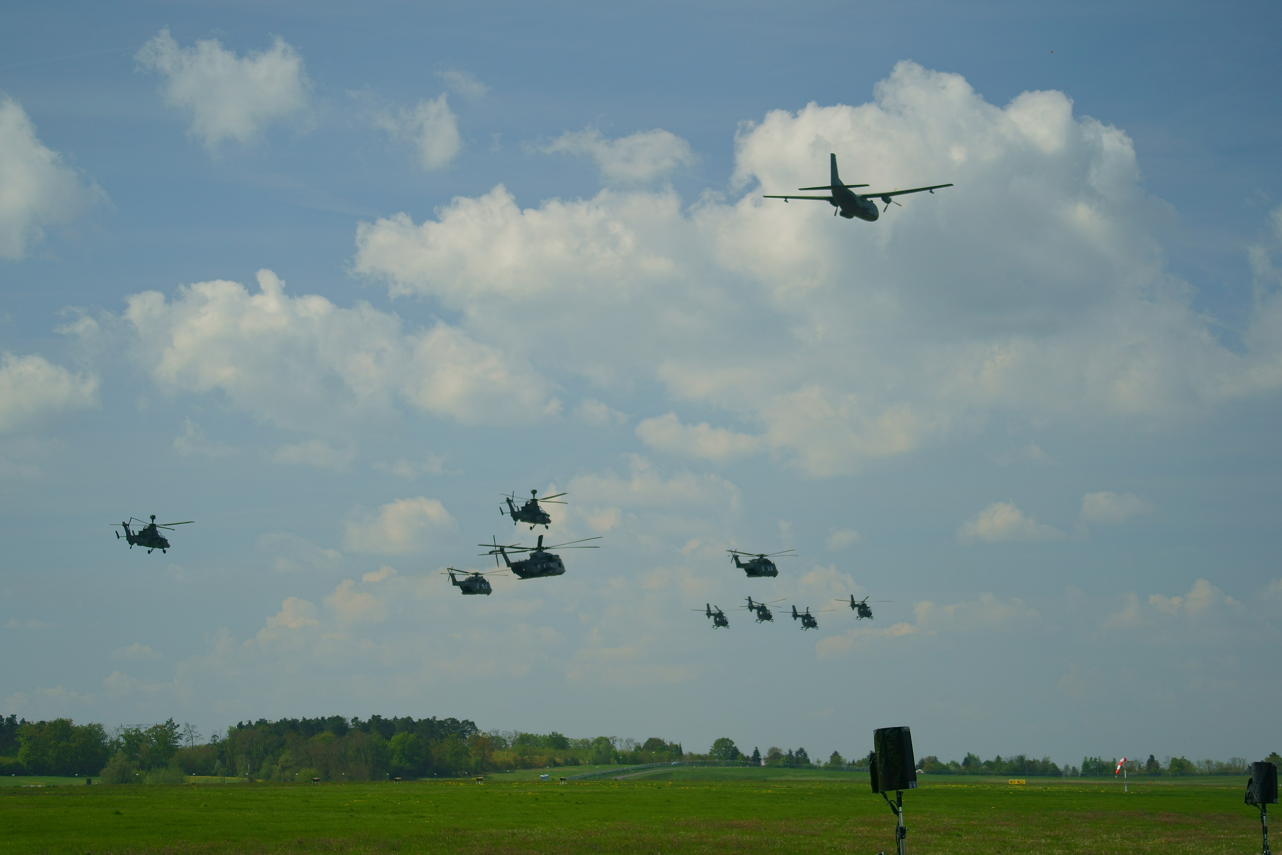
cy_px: 428
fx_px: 3312
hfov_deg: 21.9
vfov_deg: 14.7
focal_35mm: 93
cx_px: 641
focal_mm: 93
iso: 320
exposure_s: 1/2000
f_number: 5
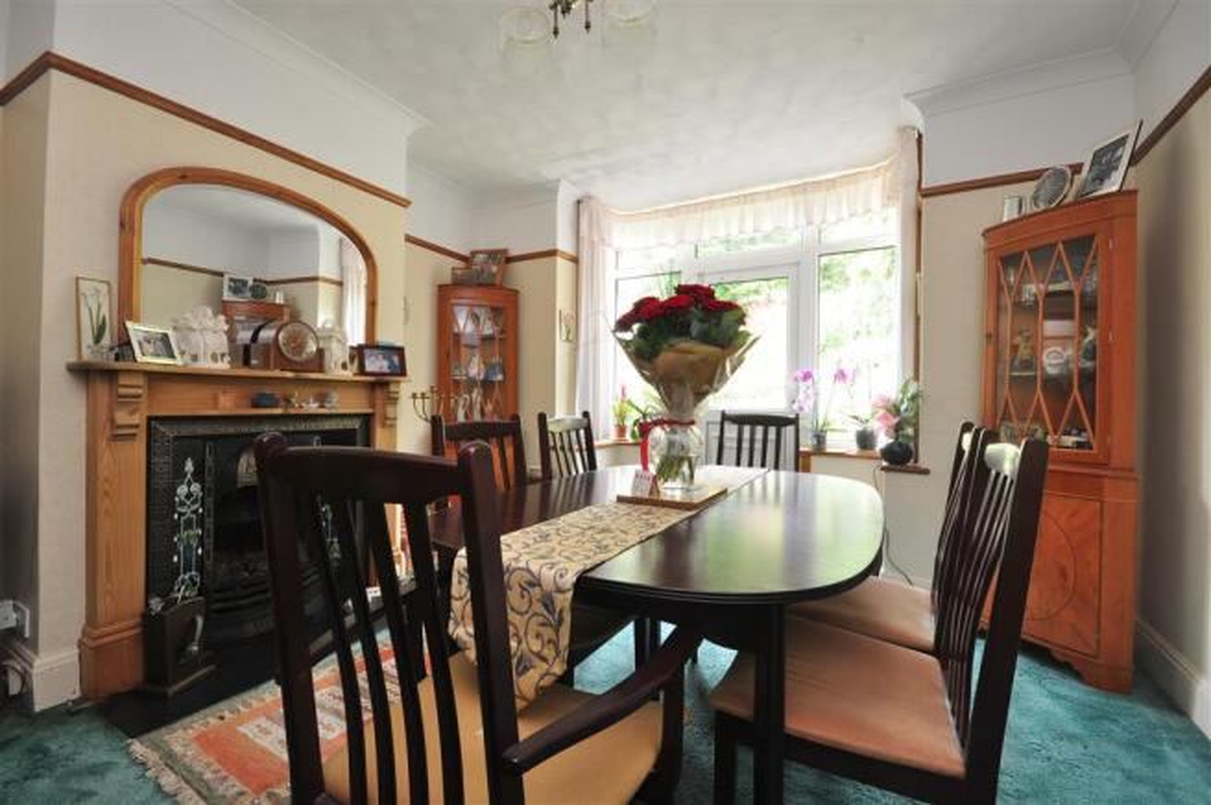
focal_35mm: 15
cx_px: 606
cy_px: 402
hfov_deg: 100.4
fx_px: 504
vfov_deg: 77.2
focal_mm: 10
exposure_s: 1/3
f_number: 11
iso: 200
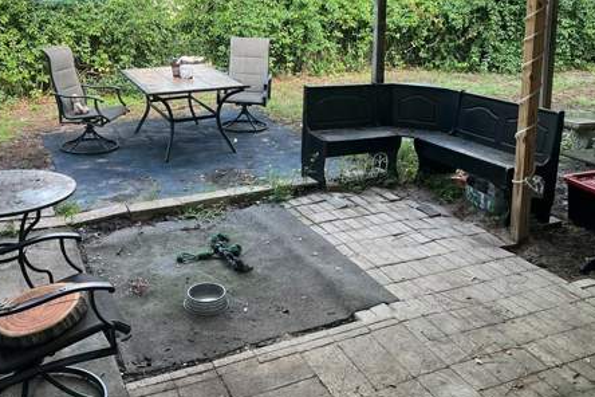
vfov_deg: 33.6
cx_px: 302
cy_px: 105
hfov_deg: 49.6
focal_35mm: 39
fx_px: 645
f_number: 1.5
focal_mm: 5.7
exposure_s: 1/124
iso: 32
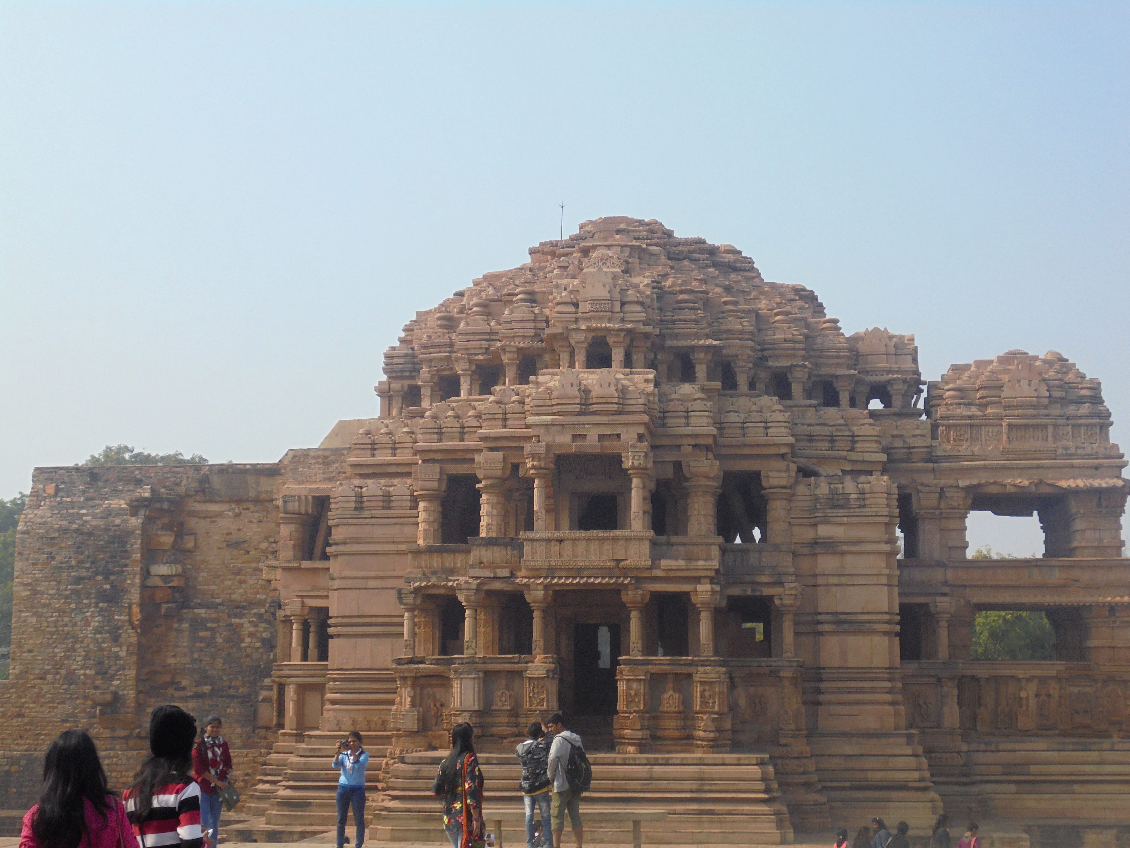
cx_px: 565
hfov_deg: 38.9
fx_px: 1600
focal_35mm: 49
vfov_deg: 29.7
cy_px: 424
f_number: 4.8
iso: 100
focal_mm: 8.9
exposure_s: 1/800
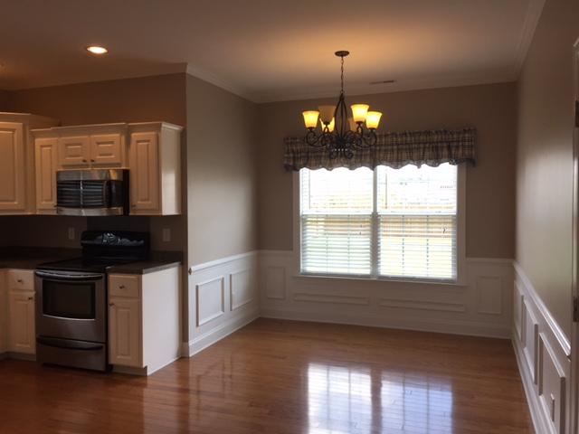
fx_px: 485
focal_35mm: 29
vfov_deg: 48.2
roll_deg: +0.4
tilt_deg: -1.4
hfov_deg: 61.7
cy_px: 217
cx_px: 290
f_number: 2.2
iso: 50
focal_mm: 4.15
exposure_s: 1/120
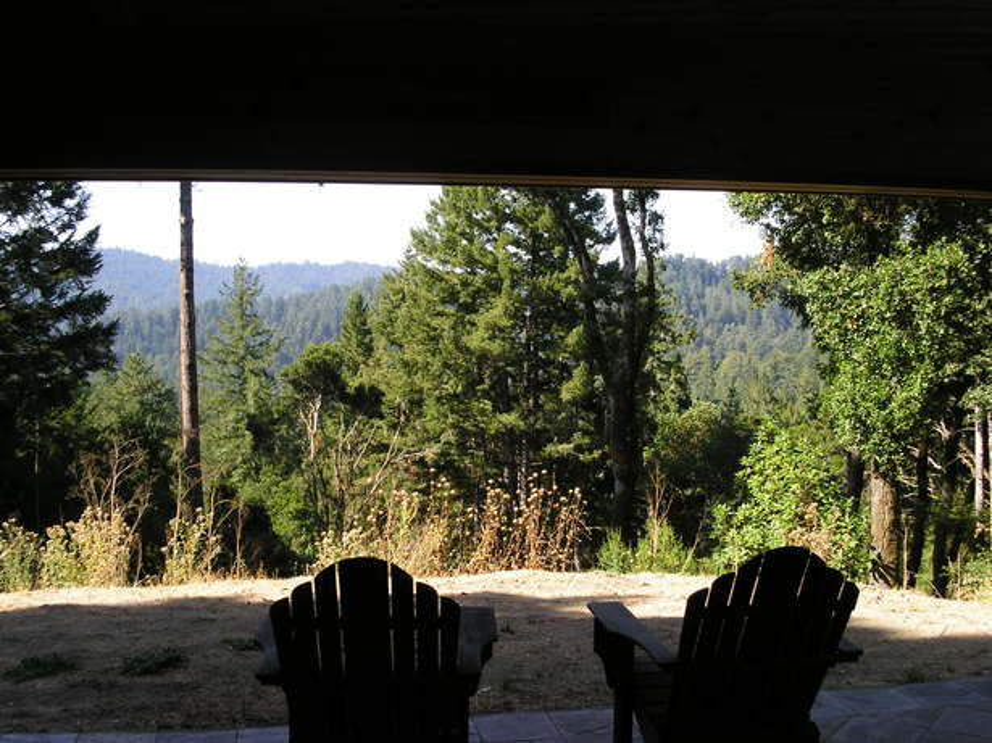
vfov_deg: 37.7
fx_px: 1089
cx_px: 496
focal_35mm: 38
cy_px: 372
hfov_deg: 49.0
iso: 100
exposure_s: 1/180
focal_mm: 7.8
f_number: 5.6
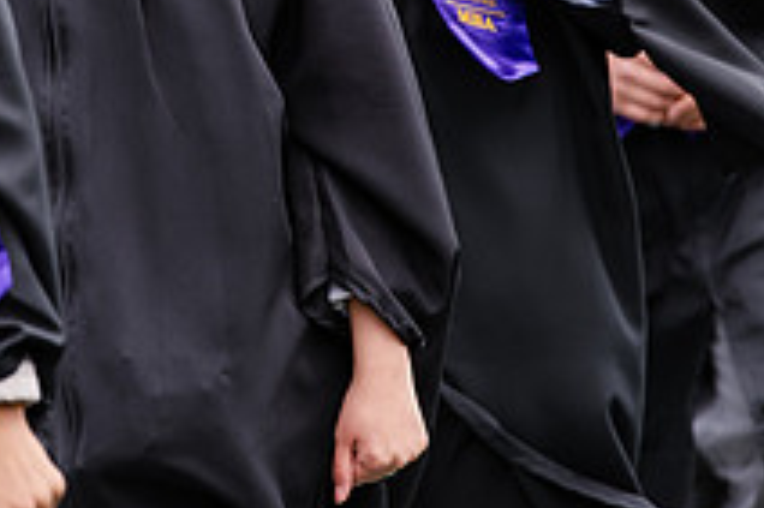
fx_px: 11027
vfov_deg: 2.6
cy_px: -168
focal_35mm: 520
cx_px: 123
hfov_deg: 4.0
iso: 400
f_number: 5
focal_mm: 190
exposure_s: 1/640
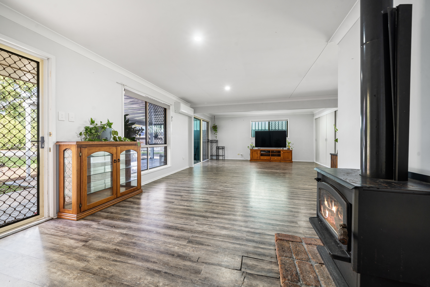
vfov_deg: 85.4
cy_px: 144
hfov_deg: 108.3
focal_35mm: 13
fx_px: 155
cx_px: 215
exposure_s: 1/2
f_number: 8
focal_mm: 13
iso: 100
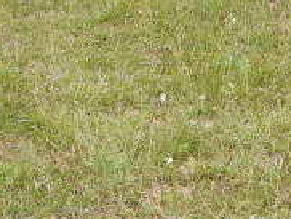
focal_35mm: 179
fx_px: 1507
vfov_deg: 8.3
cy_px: 152
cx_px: 365
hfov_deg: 10.8
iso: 125
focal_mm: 9
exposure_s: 1/400
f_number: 4.8
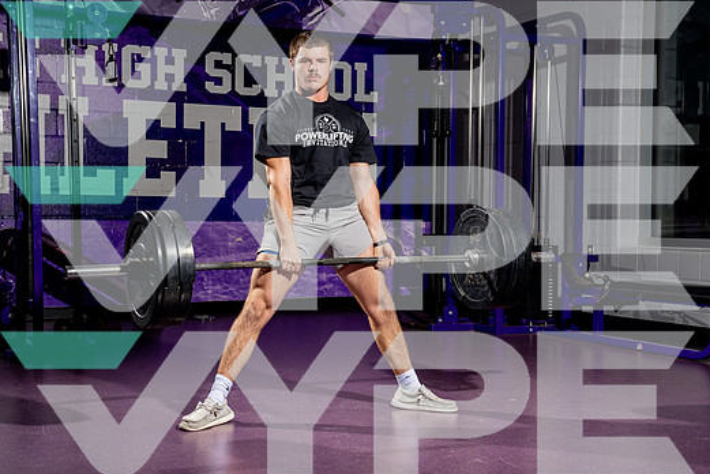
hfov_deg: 33.9
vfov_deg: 23.0
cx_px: 352
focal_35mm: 59
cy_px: 239
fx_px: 1164
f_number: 8
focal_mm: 53
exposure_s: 1/250
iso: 100
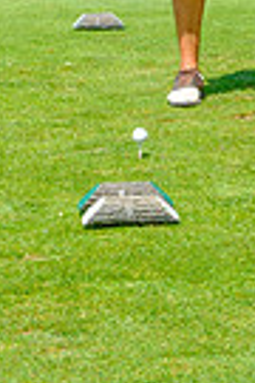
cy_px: -142
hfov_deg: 7.6
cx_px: 230
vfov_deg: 11.1
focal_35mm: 180
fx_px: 1912
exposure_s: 1/320
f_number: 8
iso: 200
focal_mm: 35.8
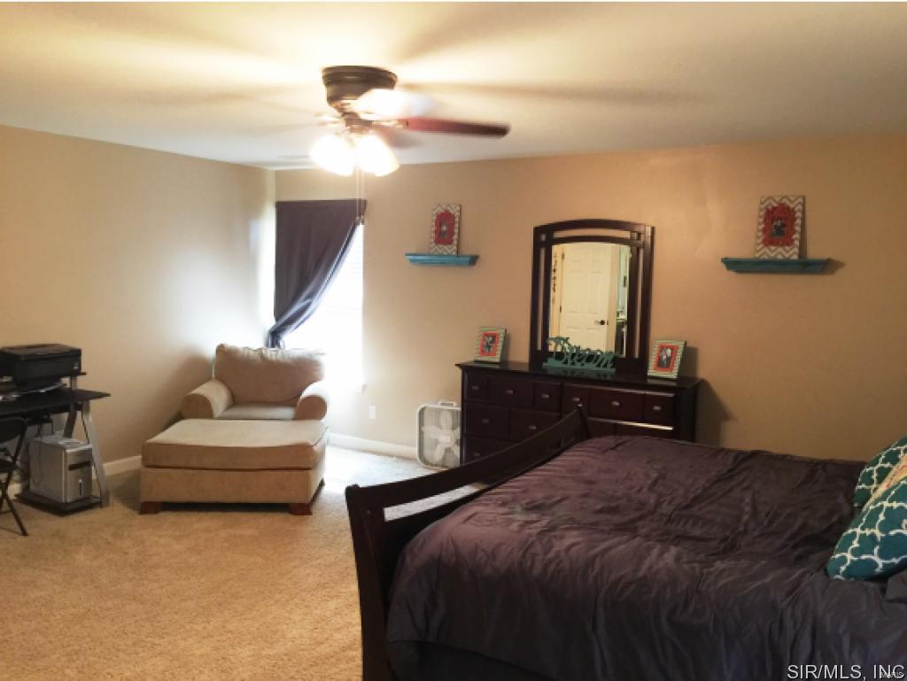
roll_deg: -1.5
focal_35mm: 29
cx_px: 454
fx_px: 760
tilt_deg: -6.3
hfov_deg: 61.6
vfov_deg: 48.3
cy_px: 340
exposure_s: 1/10
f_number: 2.2
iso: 100
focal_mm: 4.15
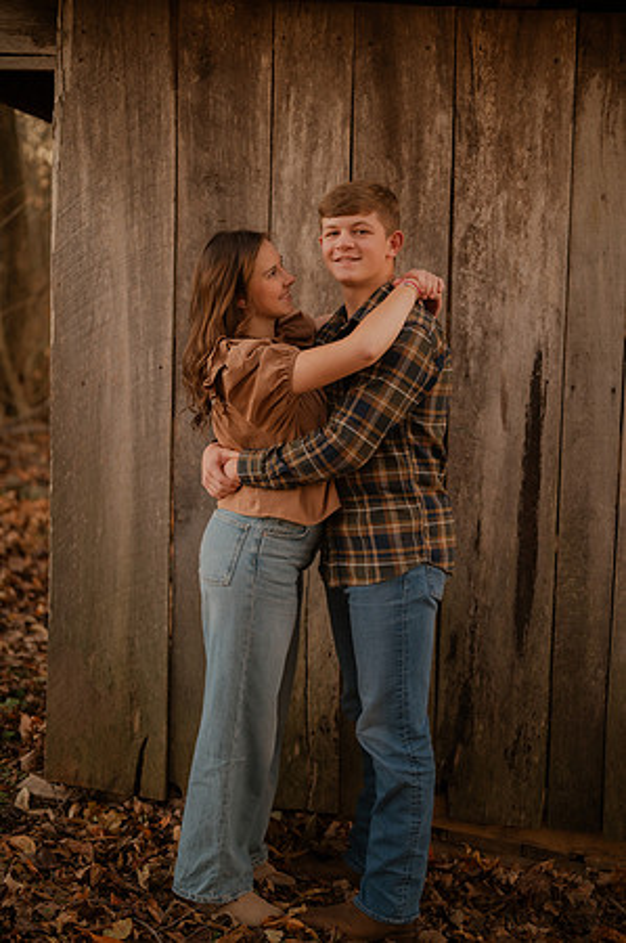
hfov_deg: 26.9
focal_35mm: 50
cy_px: 472
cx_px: 313
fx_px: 1307
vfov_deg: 39.6
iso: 400
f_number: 1.8
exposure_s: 1/125
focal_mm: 50
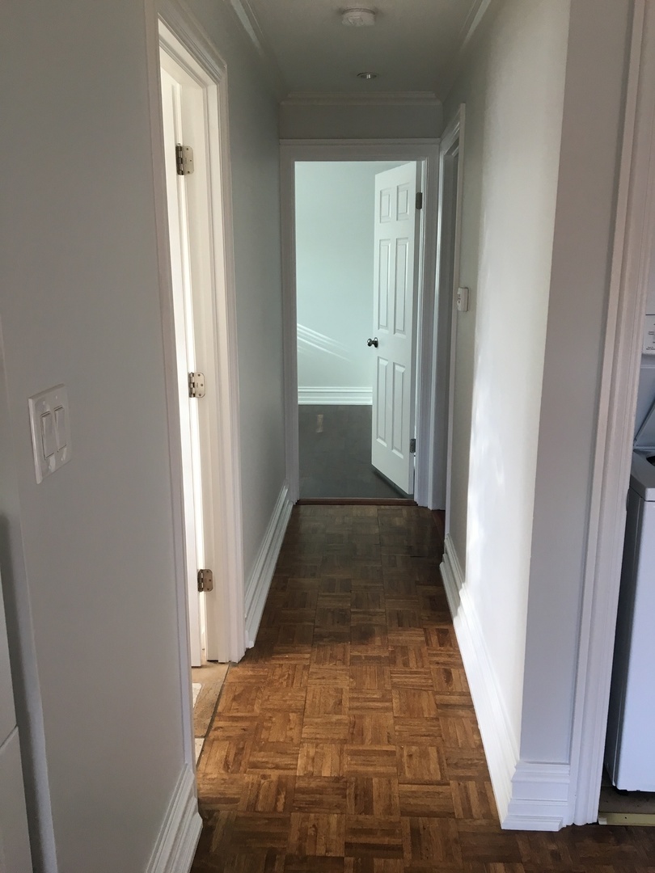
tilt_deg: -12.7
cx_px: 328
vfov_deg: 61.7
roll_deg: +1.5
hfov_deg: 48.2
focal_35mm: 29
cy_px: 436
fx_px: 732
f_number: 2.2
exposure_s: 1/40
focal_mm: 4.15
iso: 32
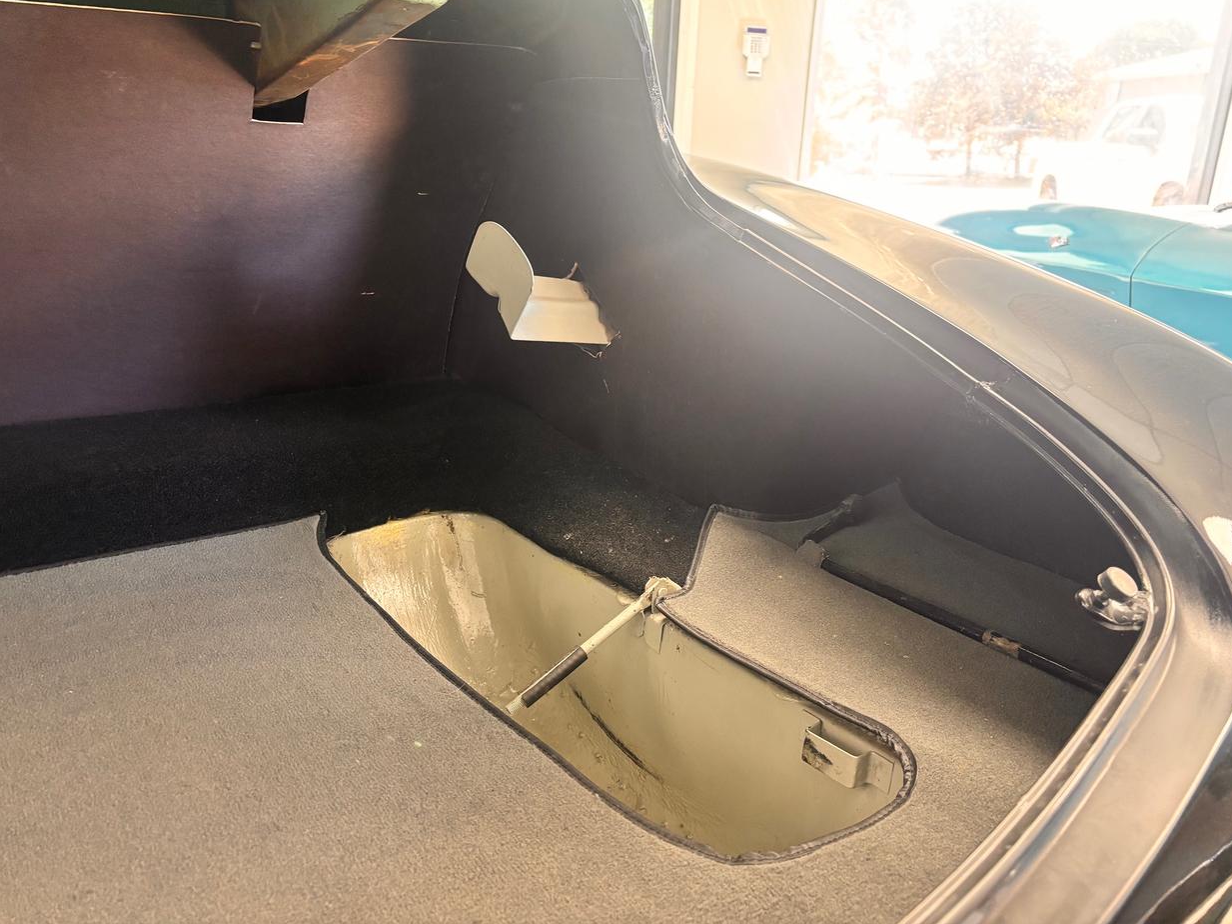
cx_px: 638
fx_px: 961
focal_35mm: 27
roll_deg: -3.2
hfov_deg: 65.3
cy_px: 445
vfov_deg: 51.3
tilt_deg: -17.7
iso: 250
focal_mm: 5.96
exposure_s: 1/60
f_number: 1.6
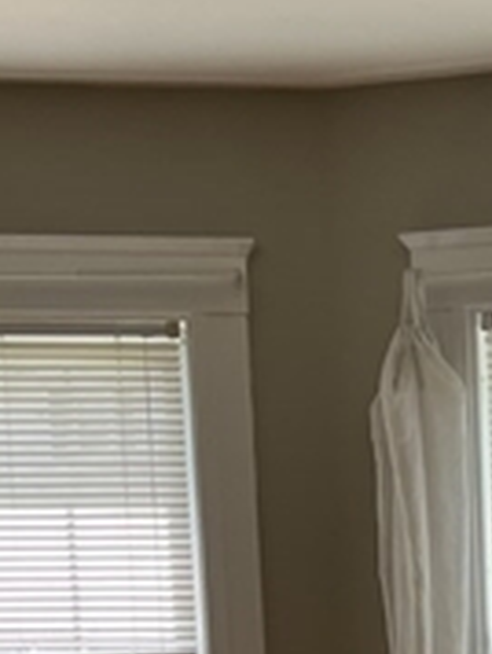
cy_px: 1051
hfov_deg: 12.7
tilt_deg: -9.8
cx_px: 701
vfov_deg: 15.8
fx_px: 2117
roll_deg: +2.0
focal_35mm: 112
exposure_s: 1/208
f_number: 1.6
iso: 40
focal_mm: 5.1
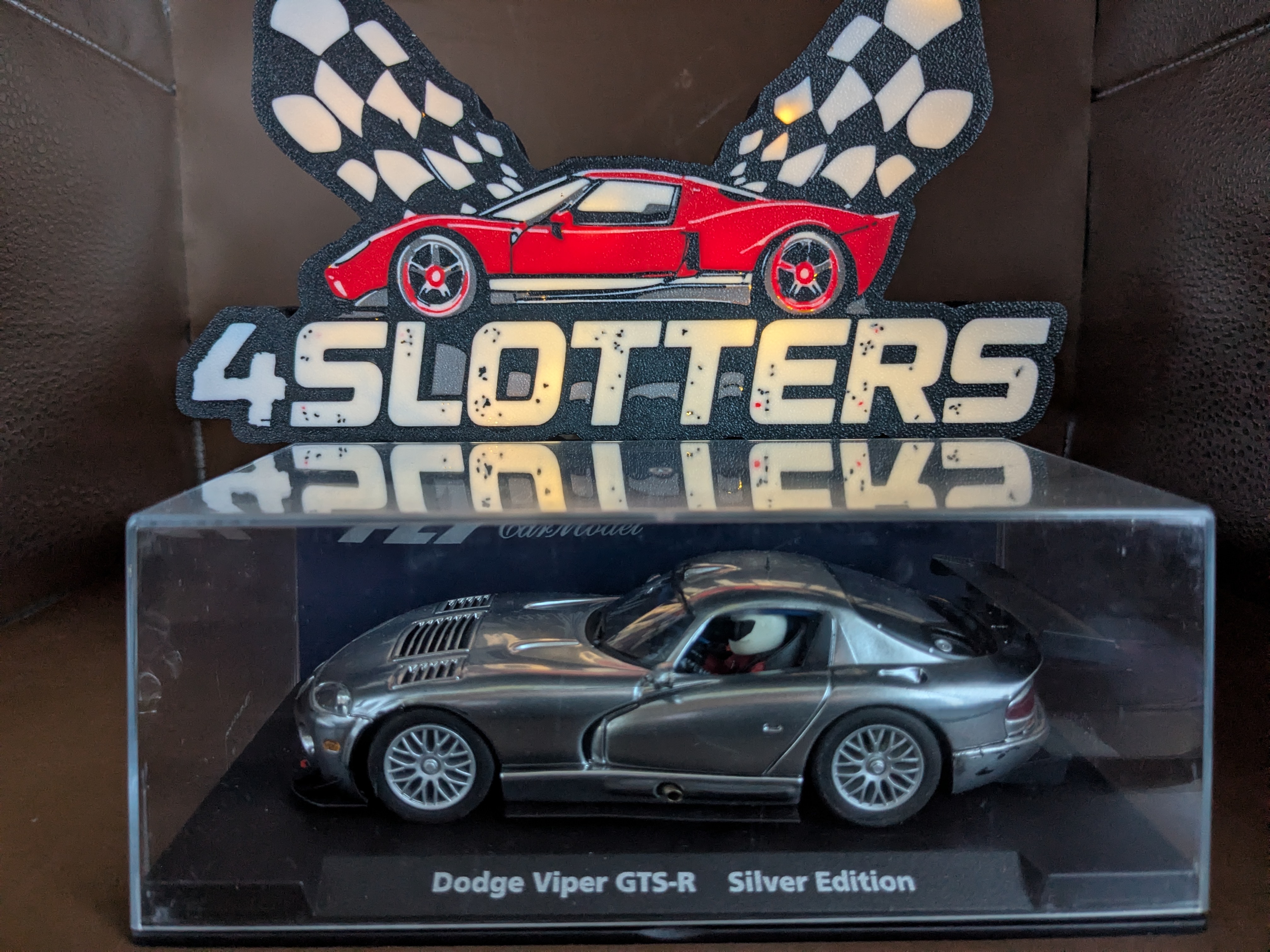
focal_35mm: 27
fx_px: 991
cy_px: 476
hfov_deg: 65.3
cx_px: 635
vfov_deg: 51.4
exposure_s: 1/25
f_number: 1.73
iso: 159
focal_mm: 4.38
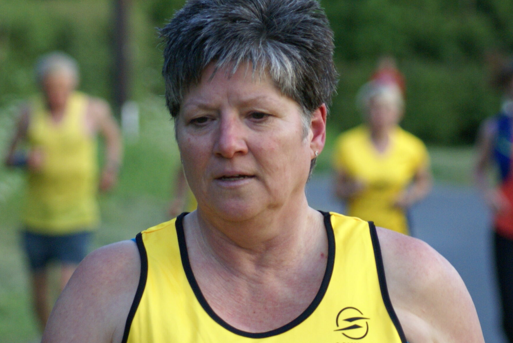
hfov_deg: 6.3
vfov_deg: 4.2
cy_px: 182
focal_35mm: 329
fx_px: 4691
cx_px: 251
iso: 800
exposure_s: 1/400
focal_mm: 150
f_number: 5.6
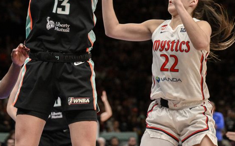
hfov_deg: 13.6
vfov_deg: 8.5
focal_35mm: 154
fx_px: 986
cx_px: 88
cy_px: 9
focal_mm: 70
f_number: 2.8
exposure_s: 1/1600
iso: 3200
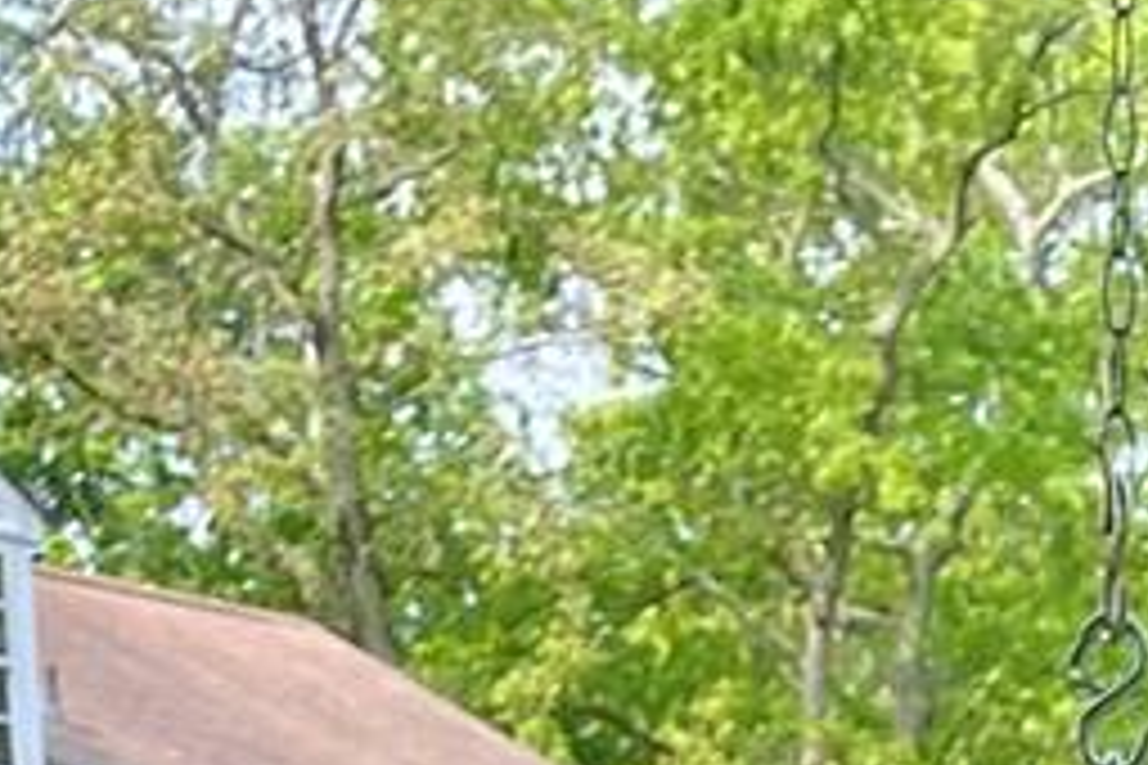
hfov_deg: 12.3
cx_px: 1328
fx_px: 5197
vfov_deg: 6.3
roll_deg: -2.1
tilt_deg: -18.3
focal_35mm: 163
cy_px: 3384
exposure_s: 1/193
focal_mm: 4.2
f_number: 1.6
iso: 32
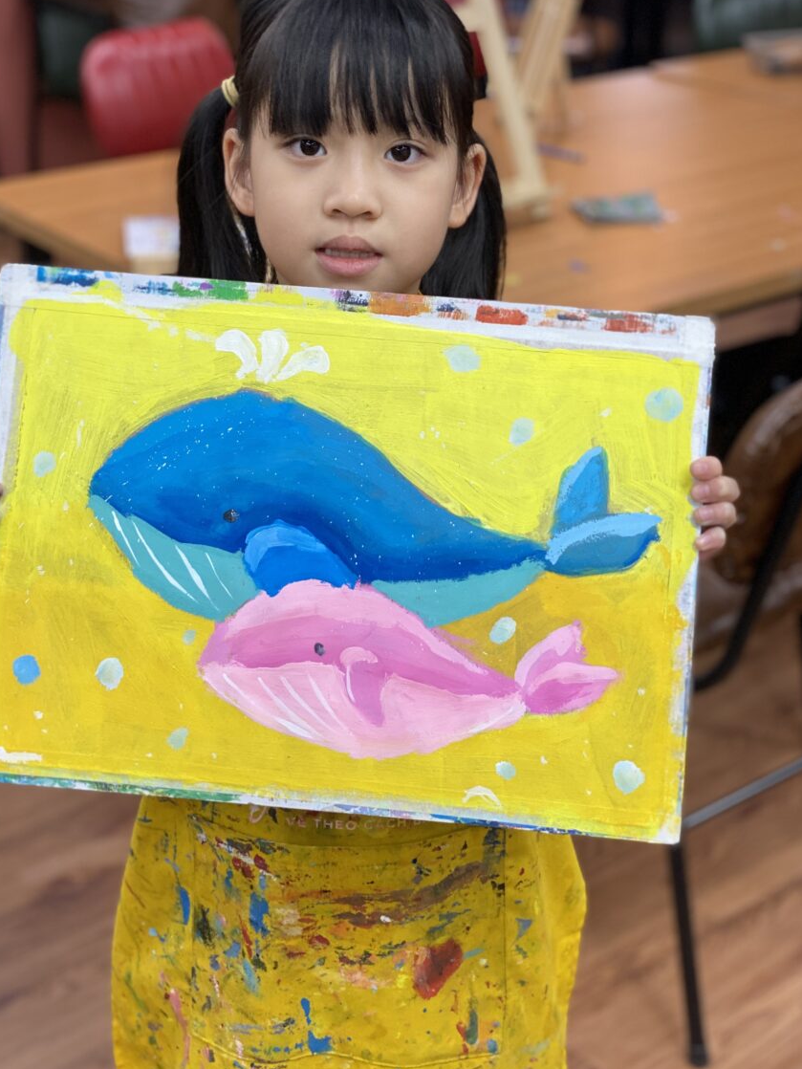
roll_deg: +0.0
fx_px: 1915
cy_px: 441
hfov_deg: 23.7
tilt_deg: -22.0
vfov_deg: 31.1
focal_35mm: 62
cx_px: 381
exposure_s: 1/100
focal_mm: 6
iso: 100
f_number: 2
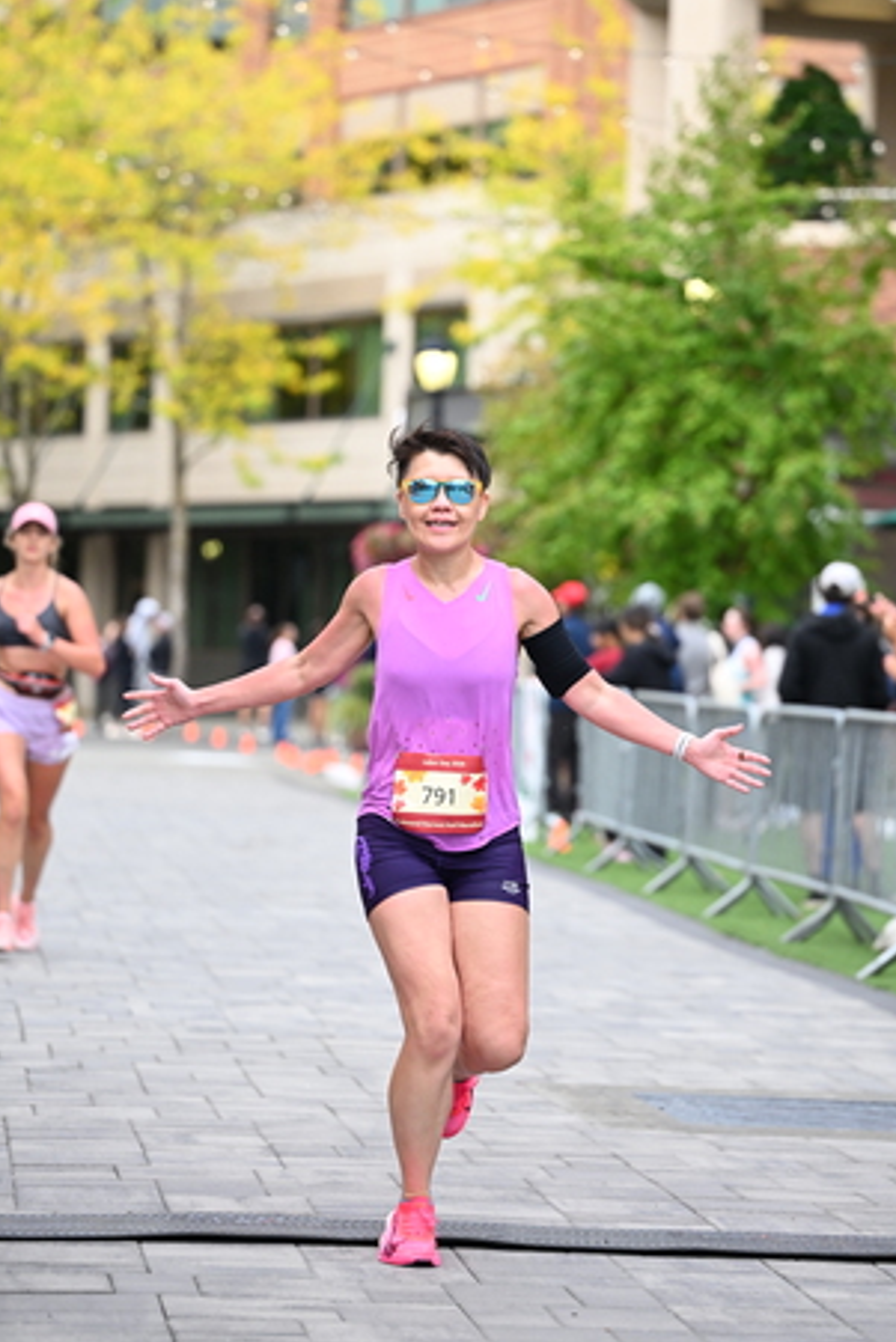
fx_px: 4998
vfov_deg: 15.3
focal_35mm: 134
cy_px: 550
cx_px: 516
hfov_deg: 10.2
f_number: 2.8
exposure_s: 1/2000
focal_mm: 110
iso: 1000
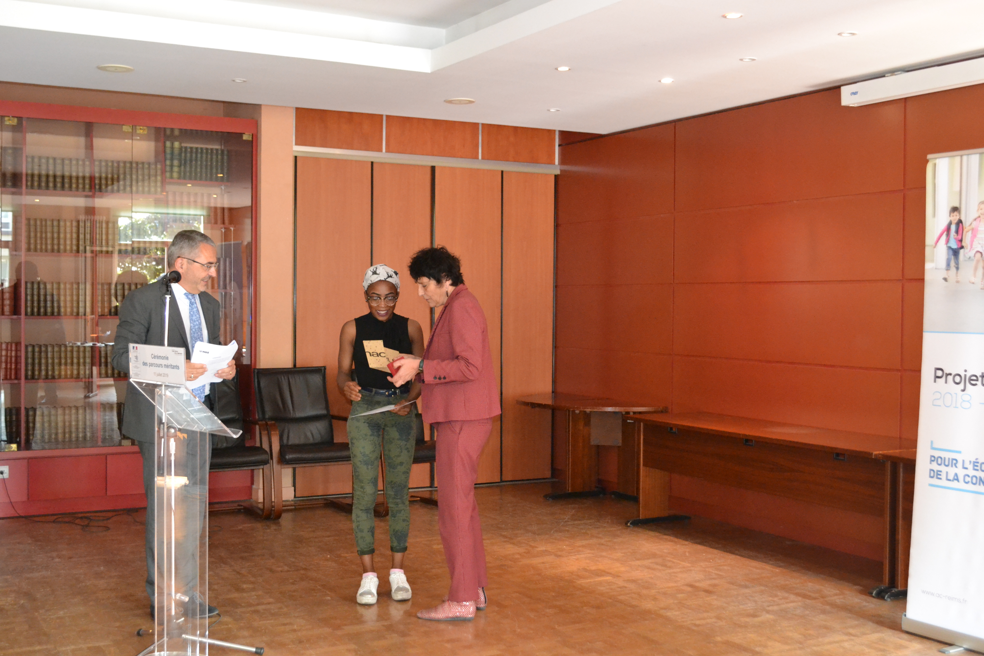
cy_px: 328
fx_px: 1148
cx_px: 492
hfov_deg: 46.4
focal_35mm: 42
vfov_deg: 31.9
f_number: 4.5
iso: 2800
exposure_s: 1/60
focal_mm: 28
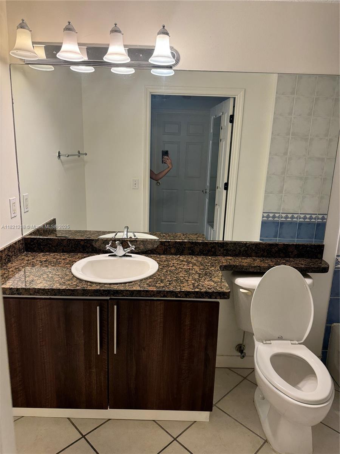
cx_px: 170
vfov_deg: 71.6
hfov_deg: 56.8
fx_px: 314
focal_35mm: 24
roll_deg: -2.0
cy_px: 227
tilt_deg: -14.3
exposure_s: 1/120
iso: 80
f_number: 1.78
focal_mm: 6.76
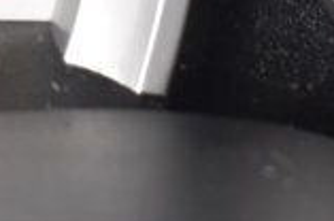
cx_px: 866
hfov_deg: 3.8
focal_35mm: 539
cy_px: -115
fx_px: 4993
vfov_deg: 2.5
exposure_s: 1/25
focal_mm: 55
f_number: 7.1
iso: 400
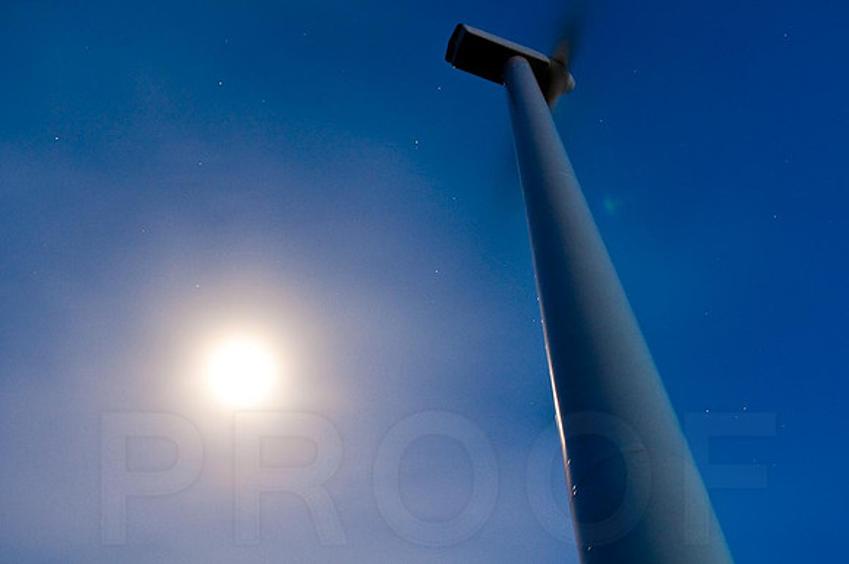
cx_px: 424
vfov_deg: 36.8
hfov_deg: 53.2
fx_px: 848
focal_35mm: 36
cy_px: 282
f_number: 3.3
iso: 200
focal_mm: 24
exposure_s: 8
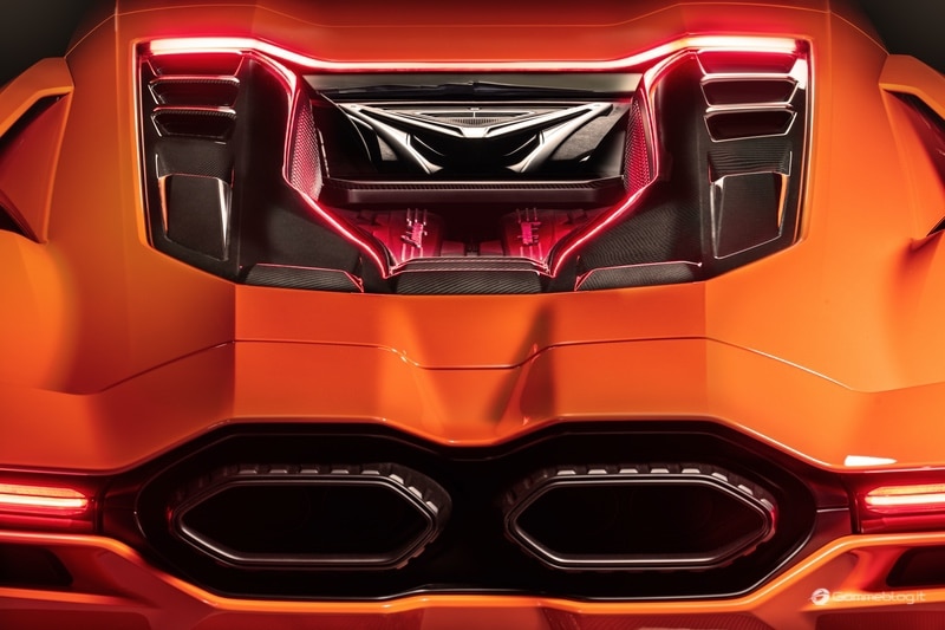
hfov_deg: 16.9
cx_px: 472
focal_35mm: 121
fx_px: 3175
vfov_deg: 11.3
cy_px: 315
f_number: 11
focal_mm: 121
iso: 100
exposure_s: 1.6
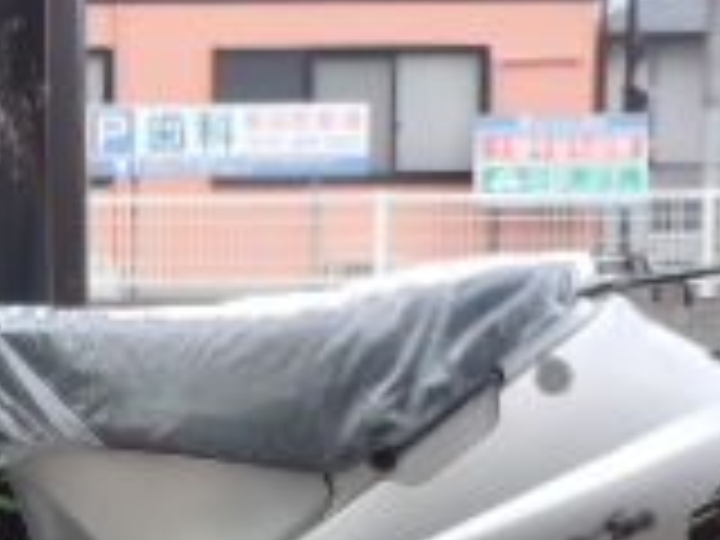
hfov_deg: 17.1
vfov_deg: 13.1
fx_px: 2330
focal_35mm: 112
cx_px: -36
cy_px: 482
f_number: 3.7
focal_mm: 5
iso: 125
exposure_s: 1/60
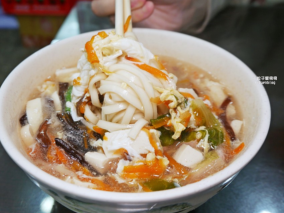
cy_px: 109
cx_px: 124
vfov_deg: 43.0
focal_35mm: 33
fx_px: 271
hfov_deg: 55.2
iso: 200
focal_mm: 14
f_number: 3.5
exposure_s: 1/60
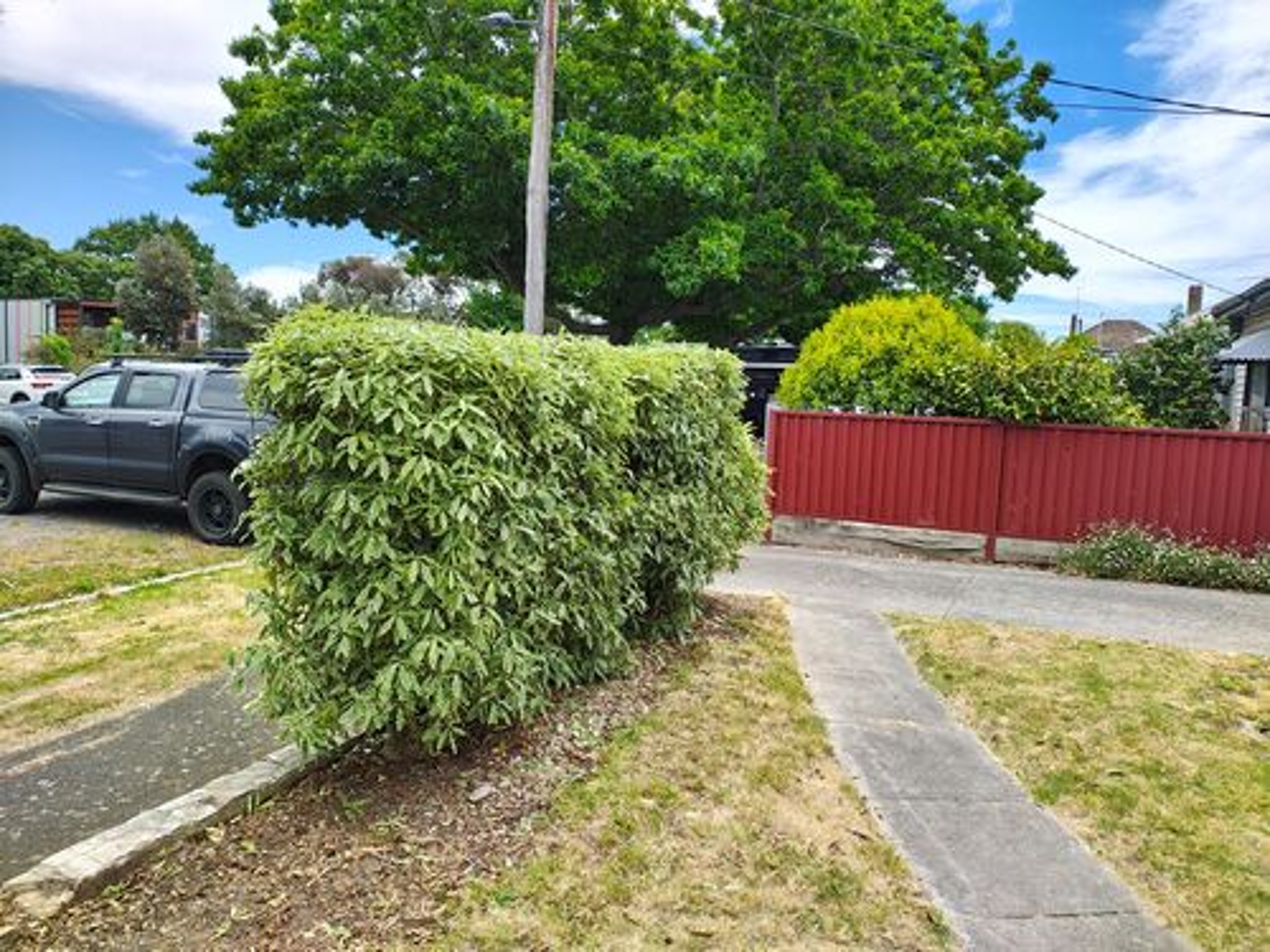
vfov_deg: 54.9
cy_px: 476
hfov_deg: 69.4
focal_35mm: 25
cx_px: 635
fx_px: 917
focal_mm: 5.89
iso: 100
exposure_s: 1/376
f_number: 1.4
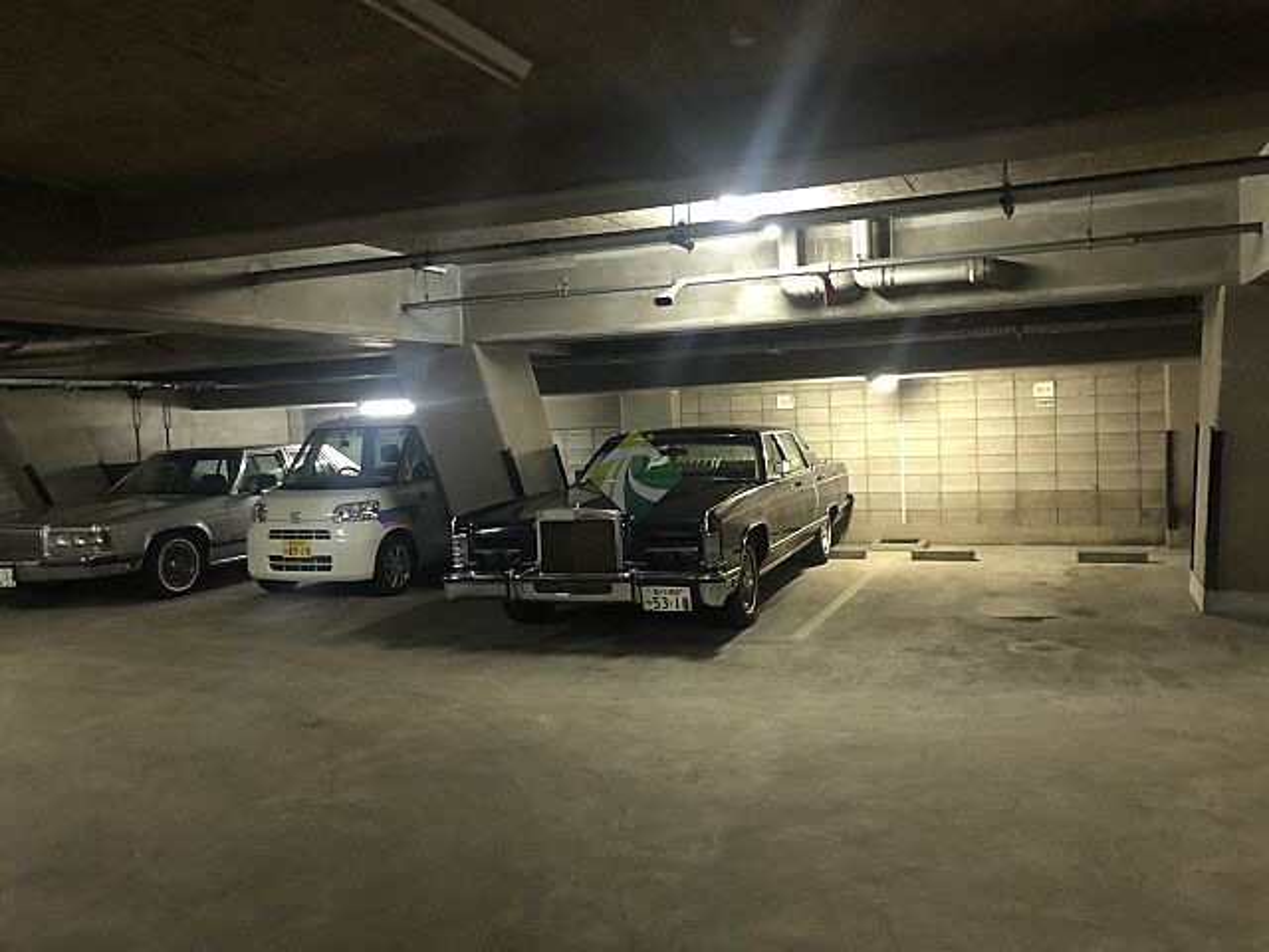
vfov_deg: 49.7
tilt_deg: -1.6
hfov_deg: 63.4
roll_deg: +3.0
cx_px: 634
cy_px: 476
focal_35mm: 28
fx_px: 1026
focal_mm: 4
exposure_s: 1/4
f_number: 1.8
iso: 100
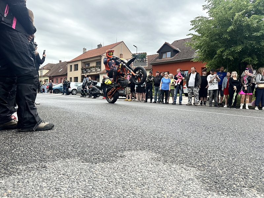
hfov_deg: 71.6
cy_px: 99
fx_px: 183
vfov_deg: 56.8
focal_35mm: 24
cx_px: 132
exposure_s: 1/704
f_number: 1.78
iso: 80
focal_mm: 6.86
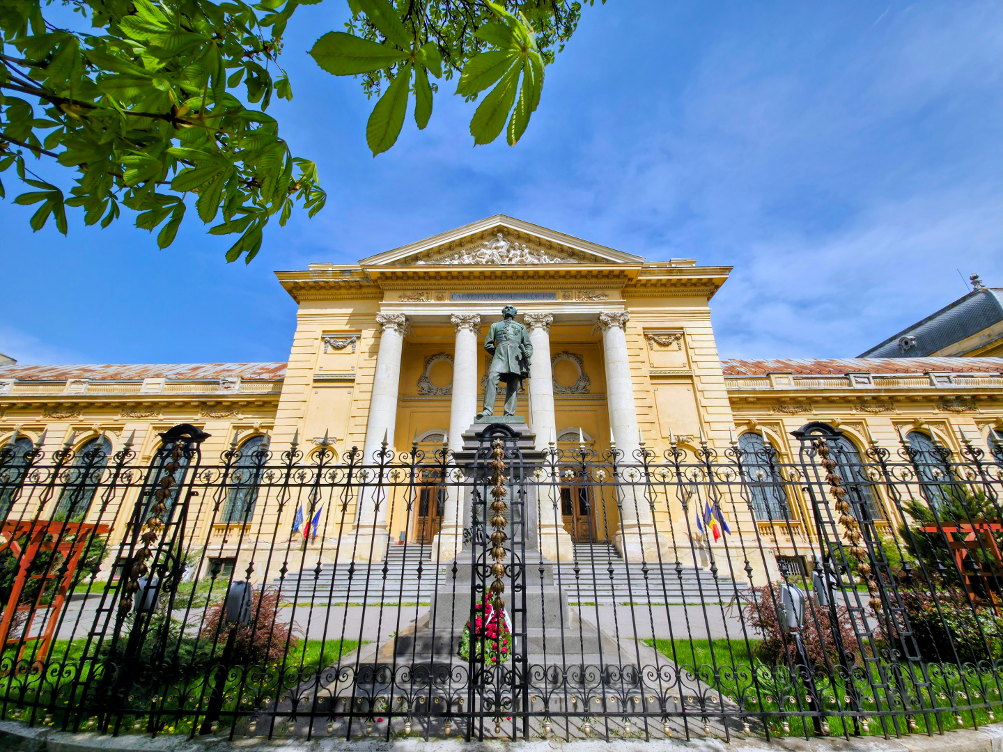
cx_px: 502
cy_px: 376
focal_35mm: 13
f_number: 1.9
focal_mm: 2.2
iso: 20
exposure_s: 1/1311
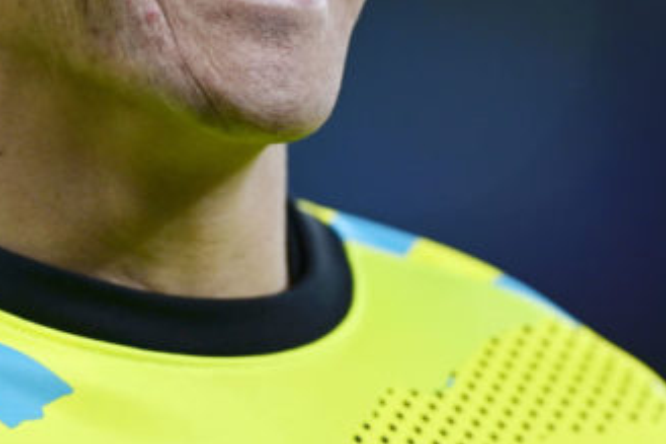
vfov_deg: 1.5
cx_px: 245
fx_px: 17270
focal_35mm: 934
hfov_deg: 2.2
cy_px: -34
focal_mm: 400
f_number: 3.5
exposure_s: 1/1600
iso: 1600
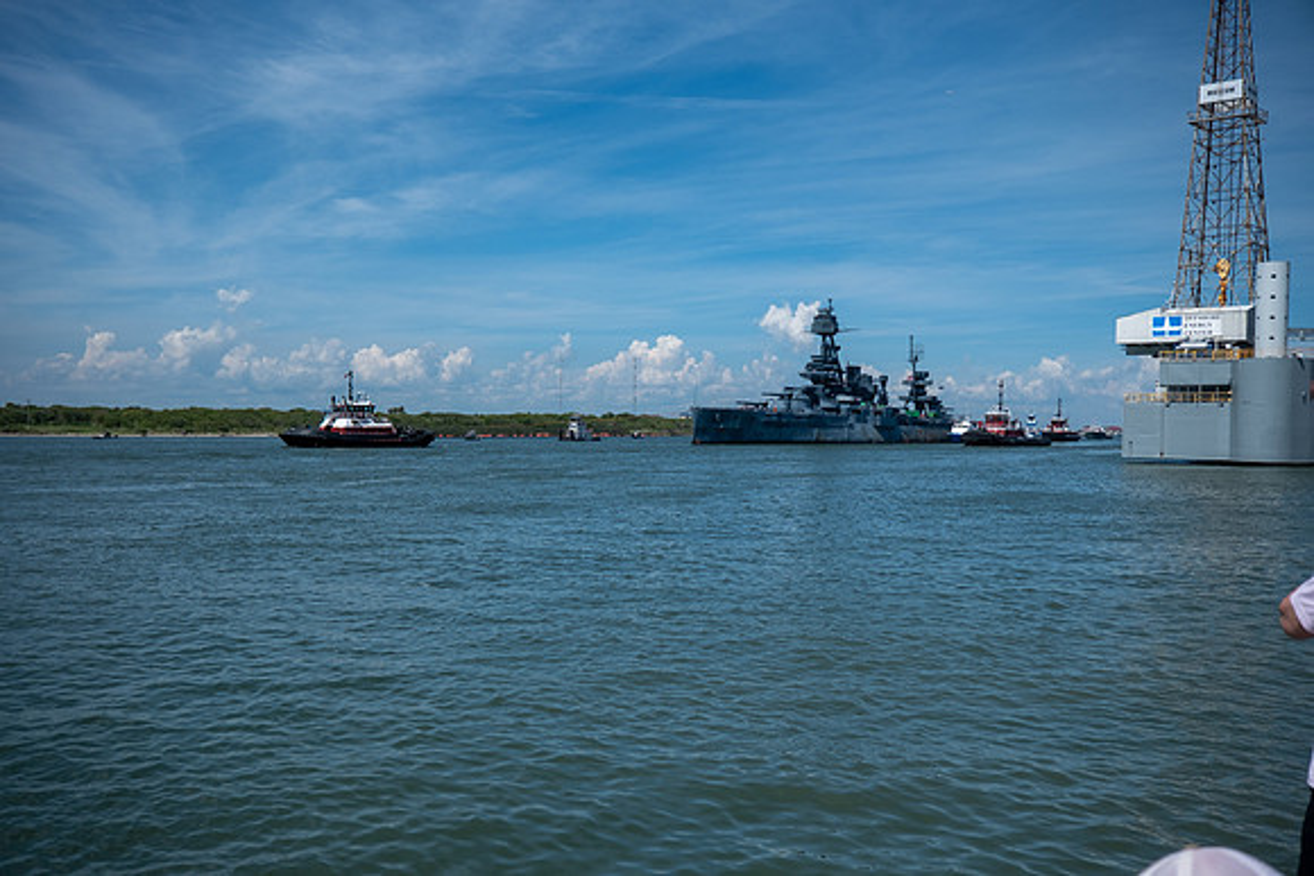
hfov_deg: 57.2
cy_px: 438
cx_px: 657
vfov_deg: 40.0
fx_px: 1205
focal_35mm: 33
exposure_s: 1/3800
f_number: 4
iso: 160
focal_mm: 22.3
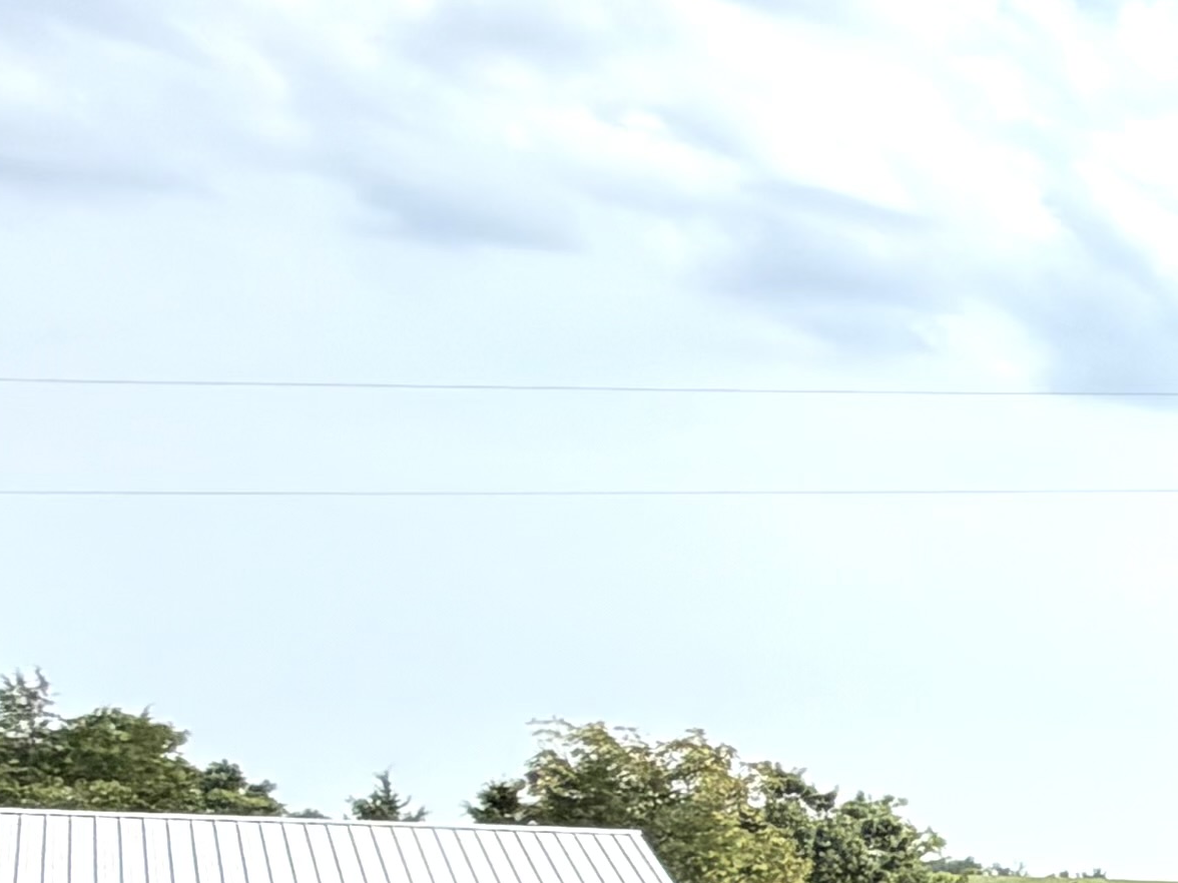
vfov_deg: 21.0
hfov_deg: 18.8
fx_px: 2314
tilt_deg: +2.4
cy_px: 855
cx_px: 2319
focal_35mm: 68
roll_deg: -0.7
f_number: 2.2
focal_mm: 2.22
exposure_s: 1/985
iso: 25
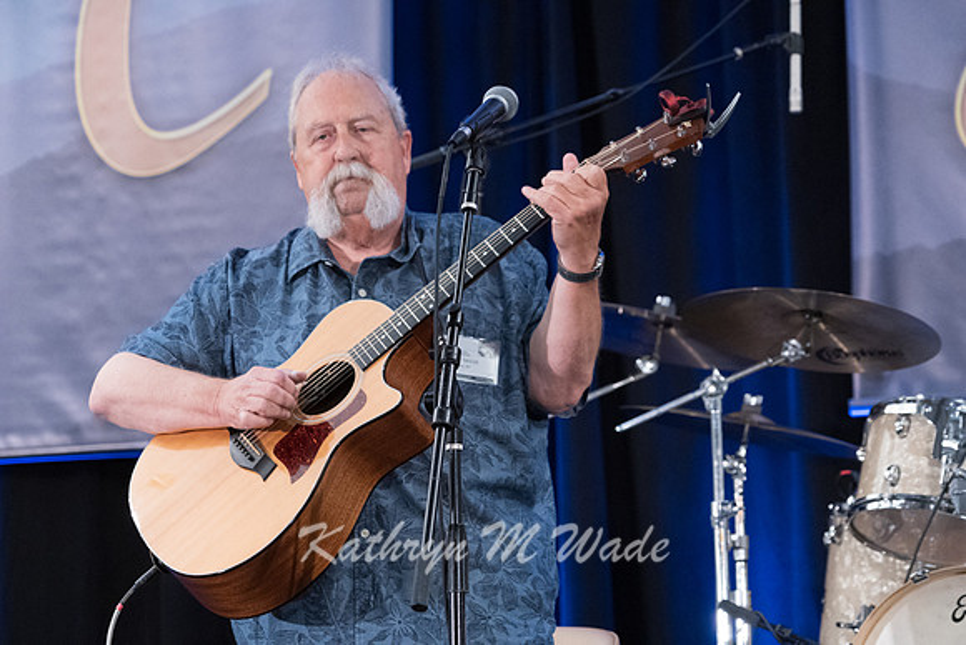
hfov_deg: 14.2
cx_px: 483
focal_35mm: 144
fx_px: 3865
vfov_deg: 9.5
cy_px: 322
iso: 12800
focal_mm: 144
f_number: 6.3
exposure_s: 1/250
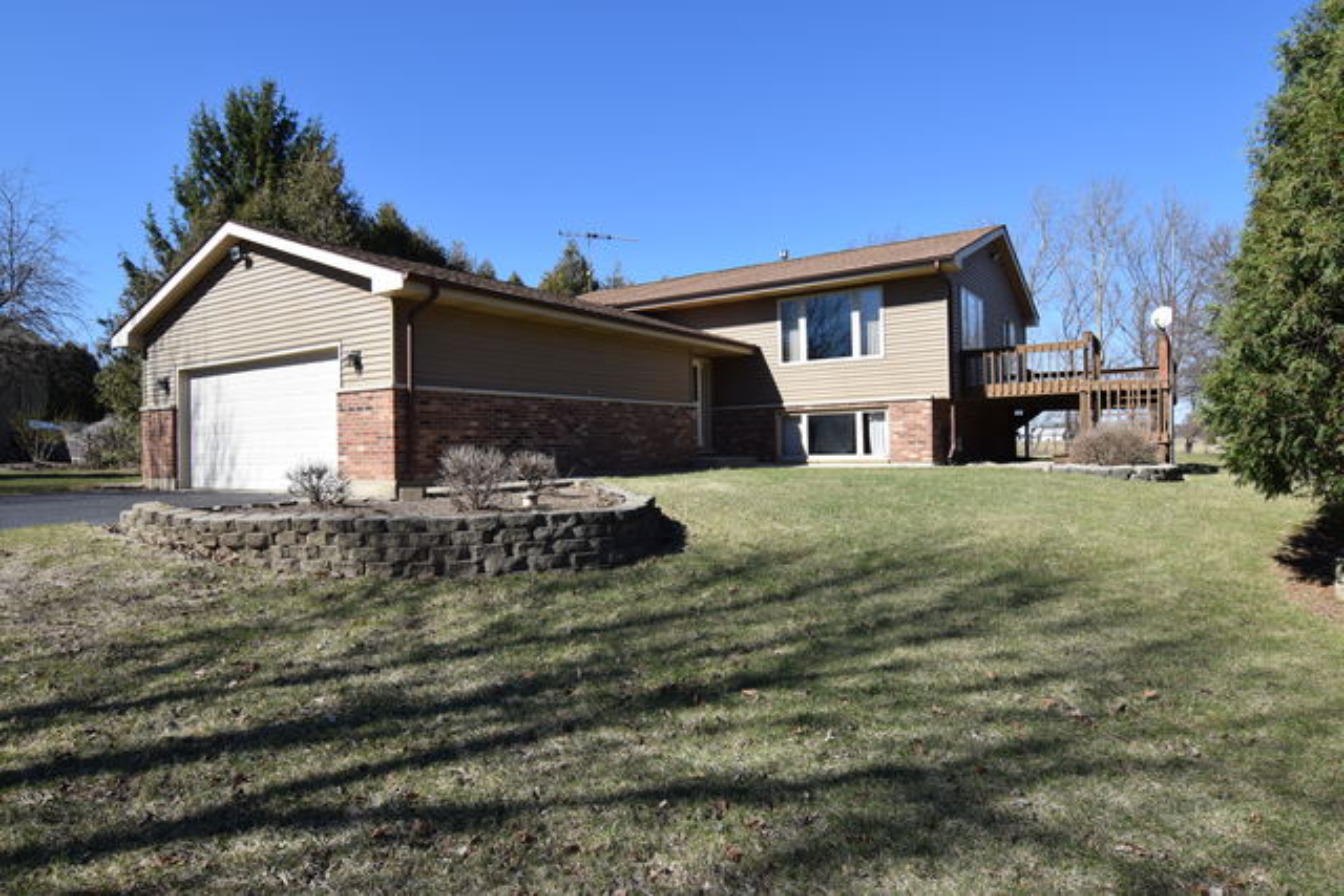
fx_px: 784
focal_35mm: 21
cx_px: 672
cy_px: 448
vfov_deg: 59.5
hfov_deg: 81.2
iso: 200
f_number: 9
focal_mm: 14
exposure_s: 1/320
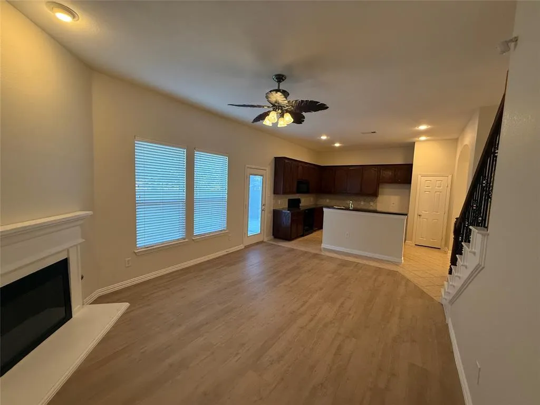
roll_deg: -2.0
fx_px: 218
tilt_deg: -4.3
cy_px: 202
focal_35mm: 14
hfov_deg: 102.1
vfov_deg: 85.7
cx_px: 270
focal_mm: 2.22
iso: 250
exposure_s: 1/120
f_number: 2.2
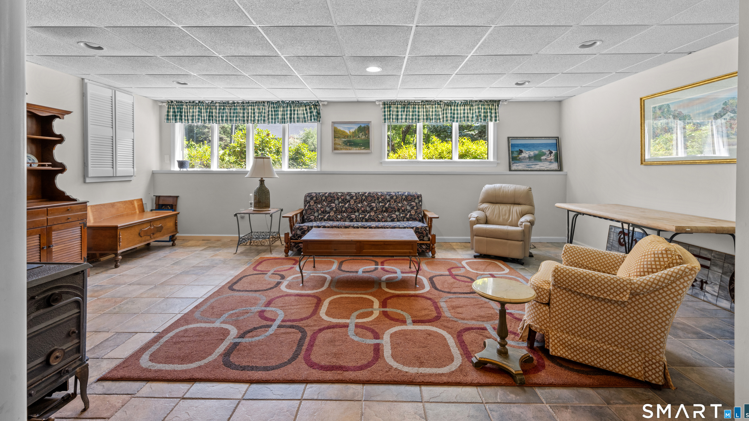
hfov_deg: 103.0
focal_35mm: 15
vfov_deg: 69.9
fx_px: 298
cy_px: 170
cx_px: 374
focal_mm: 14
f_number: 9
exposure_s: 1/5
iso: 320
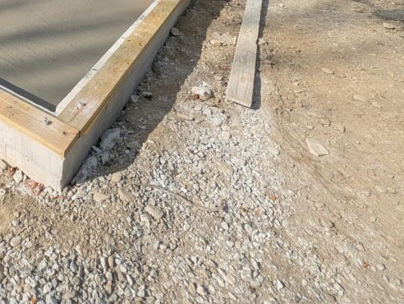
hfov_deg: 58.3
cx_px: 34
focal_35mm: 25
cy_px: -3
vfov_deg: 45.8
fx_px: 292
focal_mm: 2.23
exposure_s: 1/1953
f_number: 1.95
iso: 41
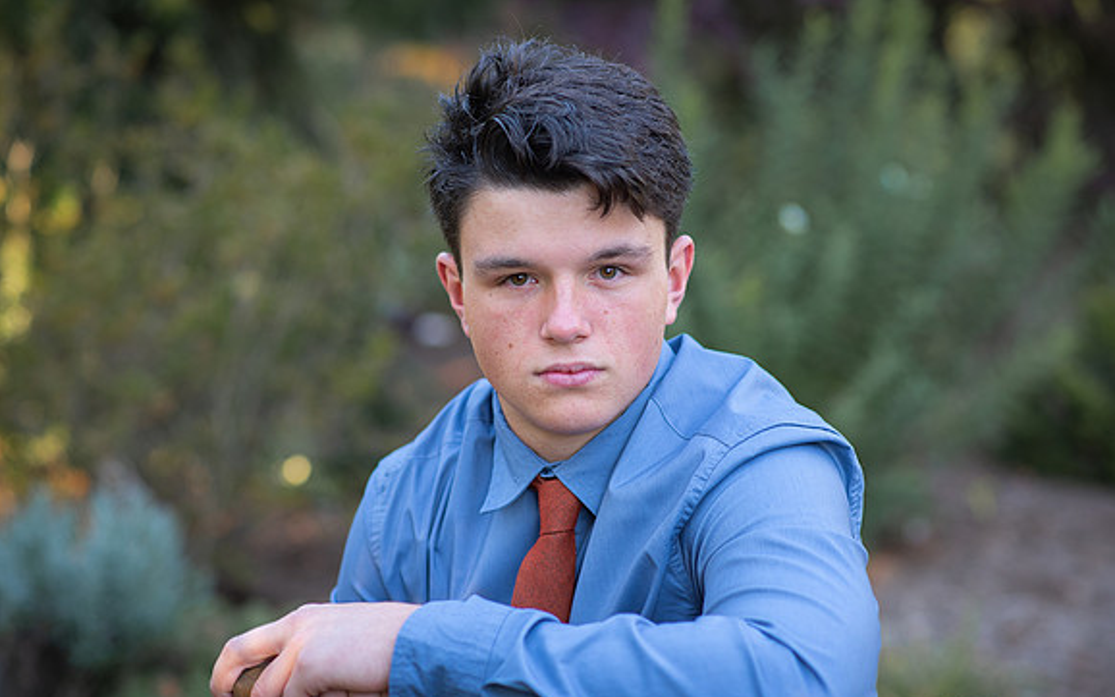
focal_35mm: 87
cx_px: 558
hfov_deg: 23.8
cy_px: 372
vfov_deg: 15.0
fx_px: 2643
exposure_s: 1/200
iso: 400
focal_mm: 85
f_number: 2.8
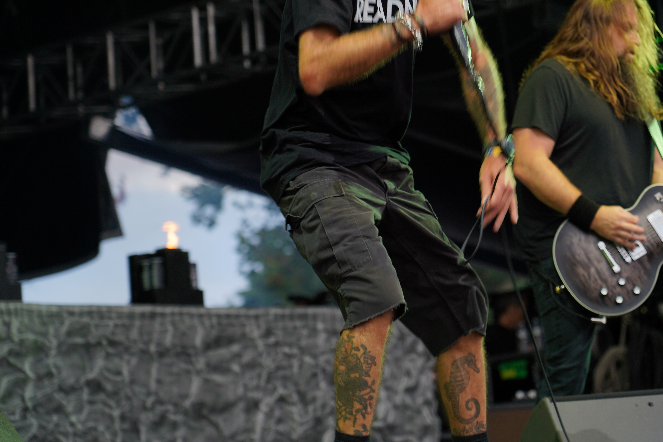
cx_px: 414
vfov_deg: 10.2
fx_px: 2468
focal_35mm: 134
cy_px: 177
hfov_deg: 15.3
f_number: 4
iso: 200
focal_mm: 105
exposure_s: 1/125
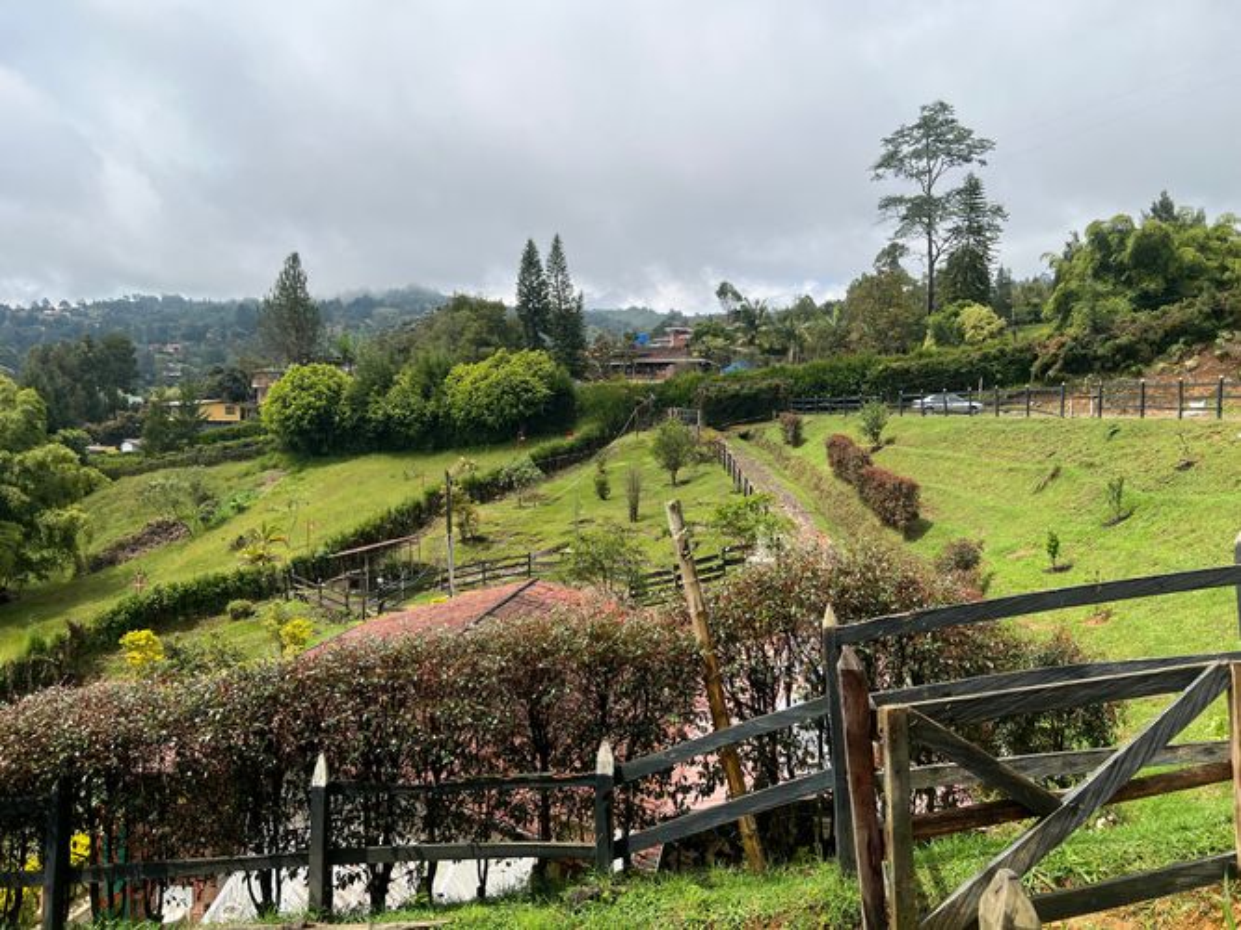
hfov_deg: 67.3
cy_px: 465
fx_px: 932
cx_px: 620
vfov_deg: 53.0
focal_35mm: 26
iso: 50
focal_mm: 5.7
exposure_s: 1/5076
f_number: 1.5
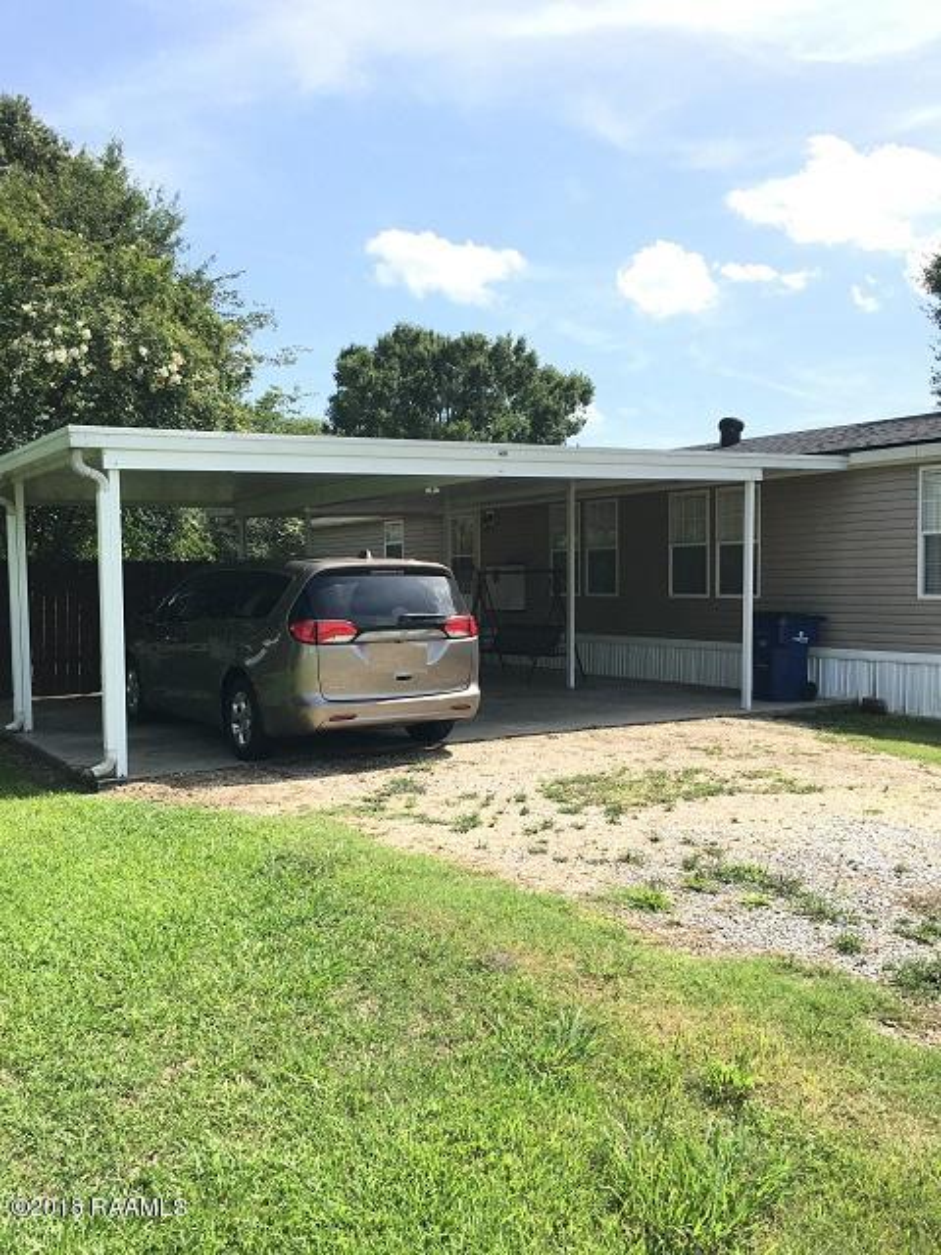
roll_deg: -0.8
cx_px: 470
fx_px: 1051
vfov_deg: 61.7
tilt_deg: +0.3
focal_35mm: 29
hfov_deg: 48.2
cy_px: 628
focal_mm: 4.15
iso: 25
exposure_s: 1/1282
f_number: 2.2
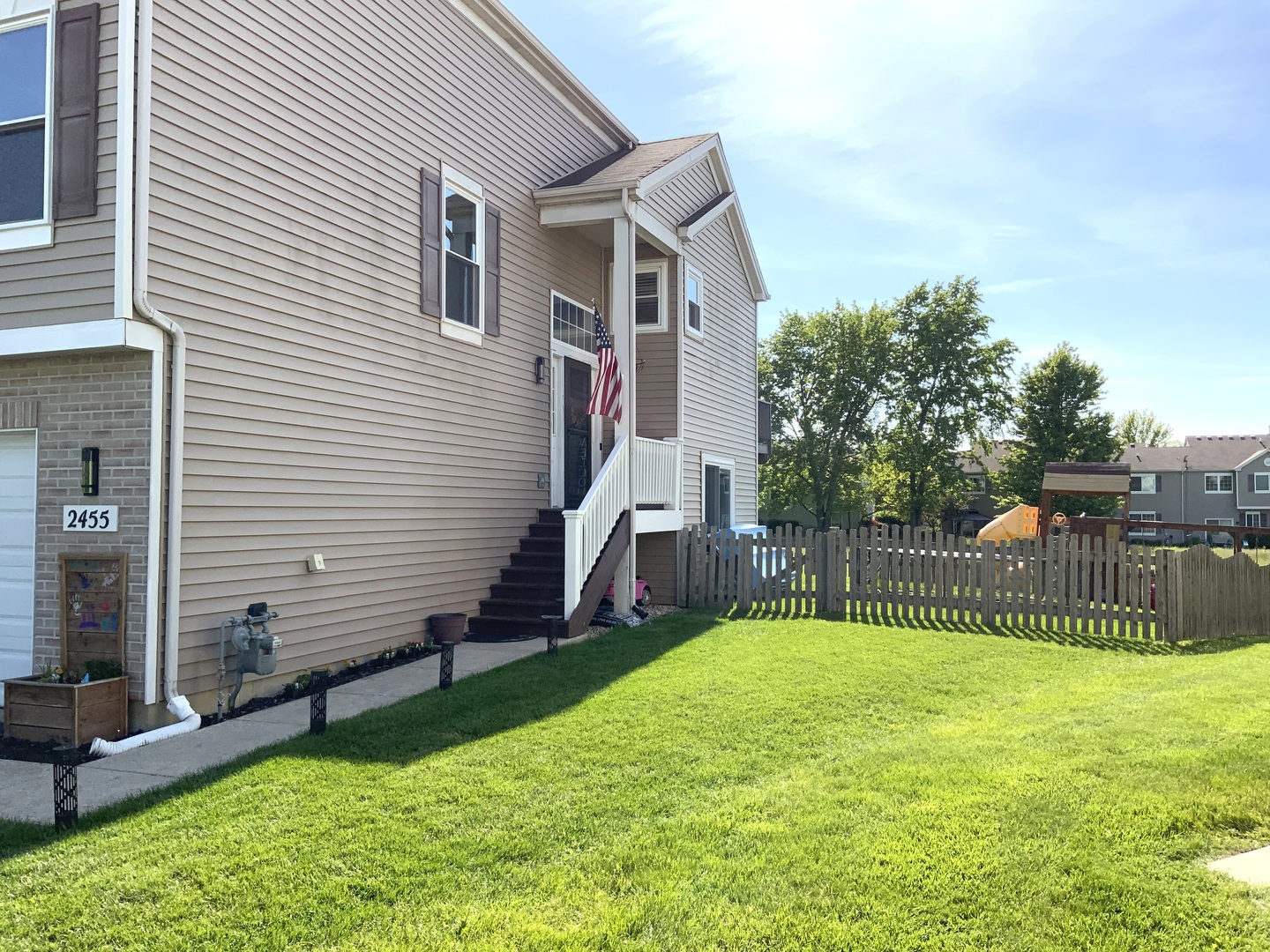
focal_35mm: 29
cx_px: 635
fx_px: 1064
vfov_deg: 48.2
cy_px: 476
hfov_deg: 61.7
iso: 16
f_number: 1.8
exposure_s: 1/1534
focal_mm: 3
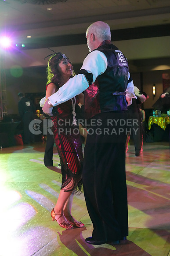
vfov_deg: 36.9
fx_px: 382
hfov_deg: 25.1
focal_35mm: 54
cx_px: 85
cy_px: 128
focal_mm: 54
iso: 10000
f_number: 6.3
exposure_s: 1/250
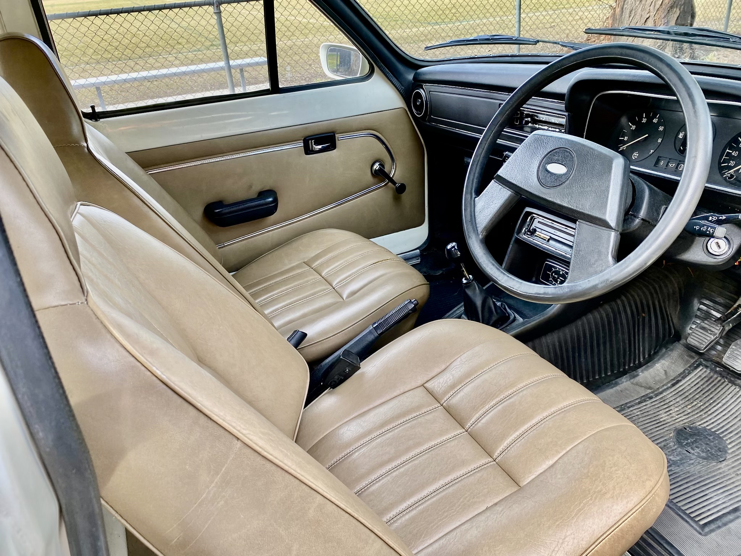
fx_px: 557
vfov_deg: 53.1
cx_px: 370
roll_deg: +4.7
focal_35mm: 26
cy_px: 278
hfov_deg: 67.3
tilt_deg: -31.1
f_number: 1.8
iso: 40
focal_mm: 4.25
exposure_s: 1/121
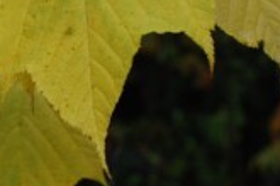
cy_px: -19
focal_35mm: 124
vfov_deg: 10.9
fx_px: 964
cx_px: 27
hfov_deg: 16.3
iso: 140
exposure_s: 1/125
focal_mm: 34
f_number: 5.6
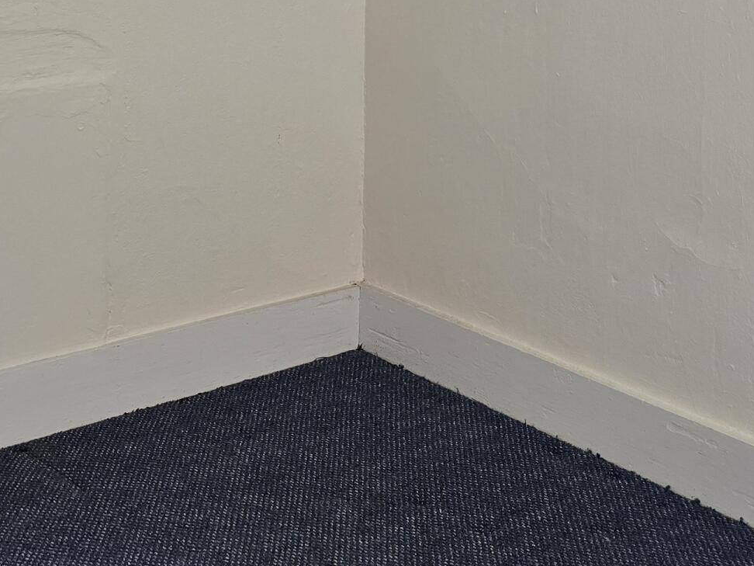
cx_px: 400
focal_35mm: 71
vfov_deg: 19.5
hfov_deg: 27.4
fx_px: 1547
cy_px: -123
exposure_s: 1/120
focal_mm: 6.3
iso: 125
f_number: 1.7
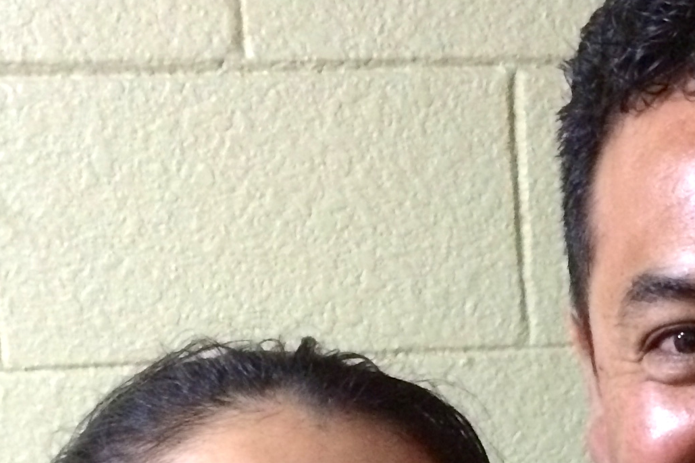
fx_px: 1911
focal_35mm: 99
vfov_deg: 12.7
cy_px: 819
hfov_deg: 20.1
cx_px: 651
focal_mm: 4.12
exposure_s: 1/15
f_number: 2.2
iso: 640
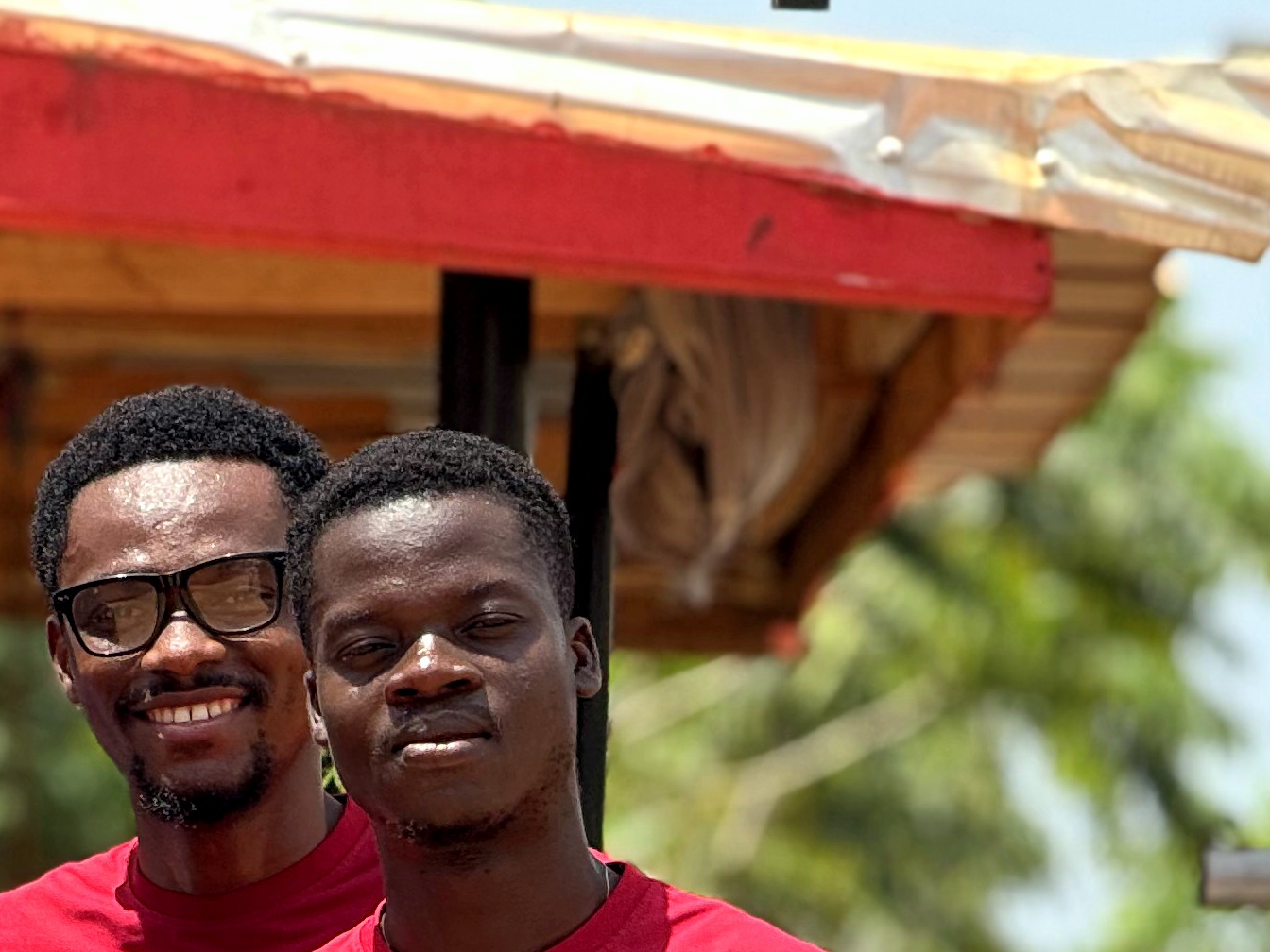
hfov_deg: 5.5
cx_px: -517
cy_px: 1386
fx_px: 13208
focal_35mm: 360
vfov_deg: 4.1
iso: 50
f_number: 2.8
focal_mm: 15.66
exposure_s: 1/345
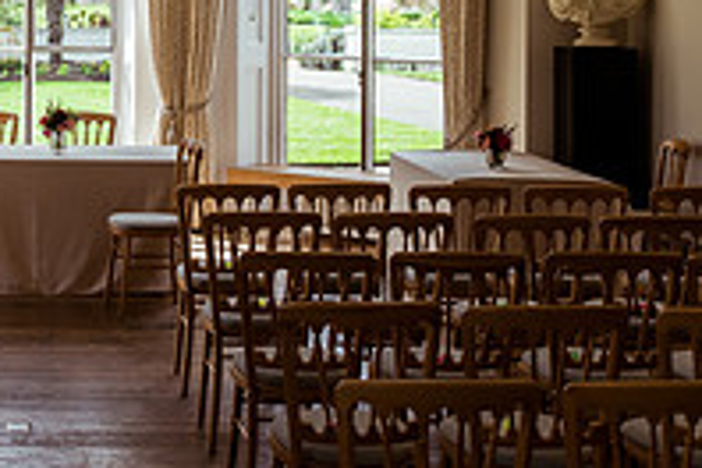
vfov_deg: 16.2
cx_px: 39
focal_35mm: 82
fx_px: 1599
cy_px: -34
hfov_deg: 23.9
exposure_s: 1/800
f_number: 5
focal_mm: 28
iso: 560
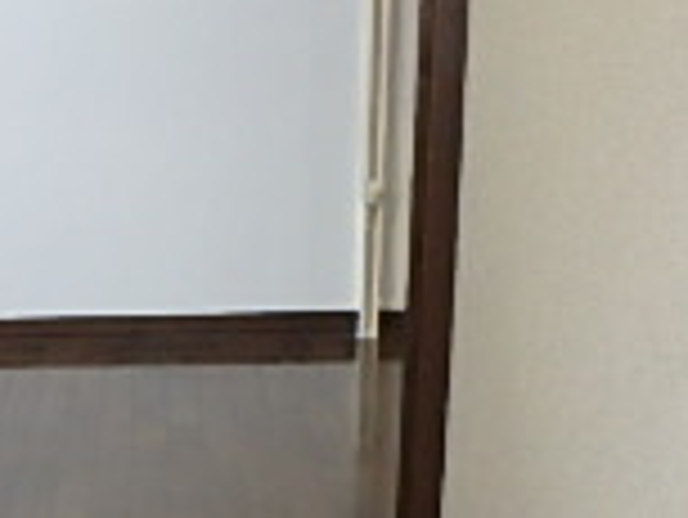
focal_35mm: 88
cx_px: 94
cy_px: 847
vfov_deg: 15.2
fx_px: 1750
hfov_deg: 21.8
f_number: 3.5
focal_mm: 3.7
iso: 400
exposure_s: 1/30
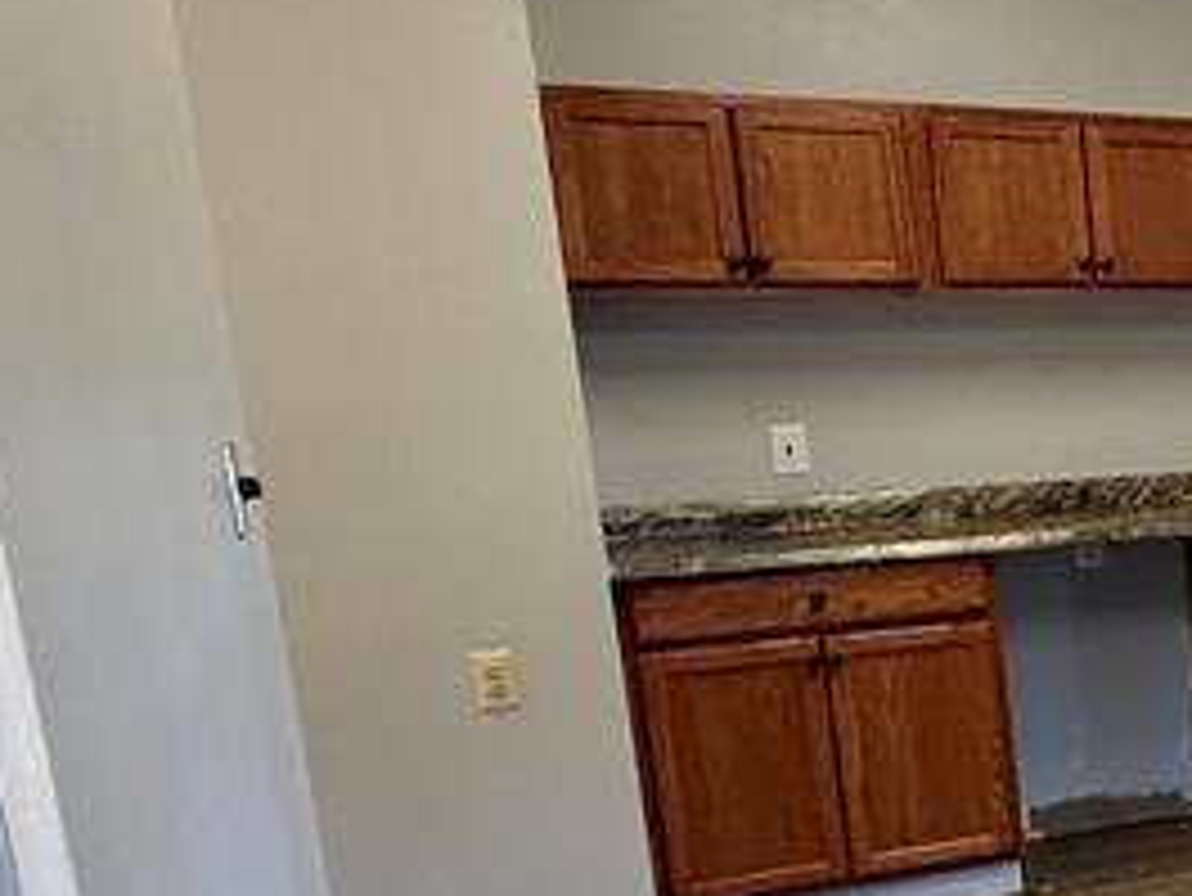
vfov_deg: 26.8
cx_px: 1930
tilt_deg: -9.9
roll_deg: +0.8
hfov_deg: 24.4
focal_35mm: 54
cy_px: 653
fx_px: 1860
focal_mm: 2.22
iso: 200
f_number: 2.2
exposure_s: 1/120
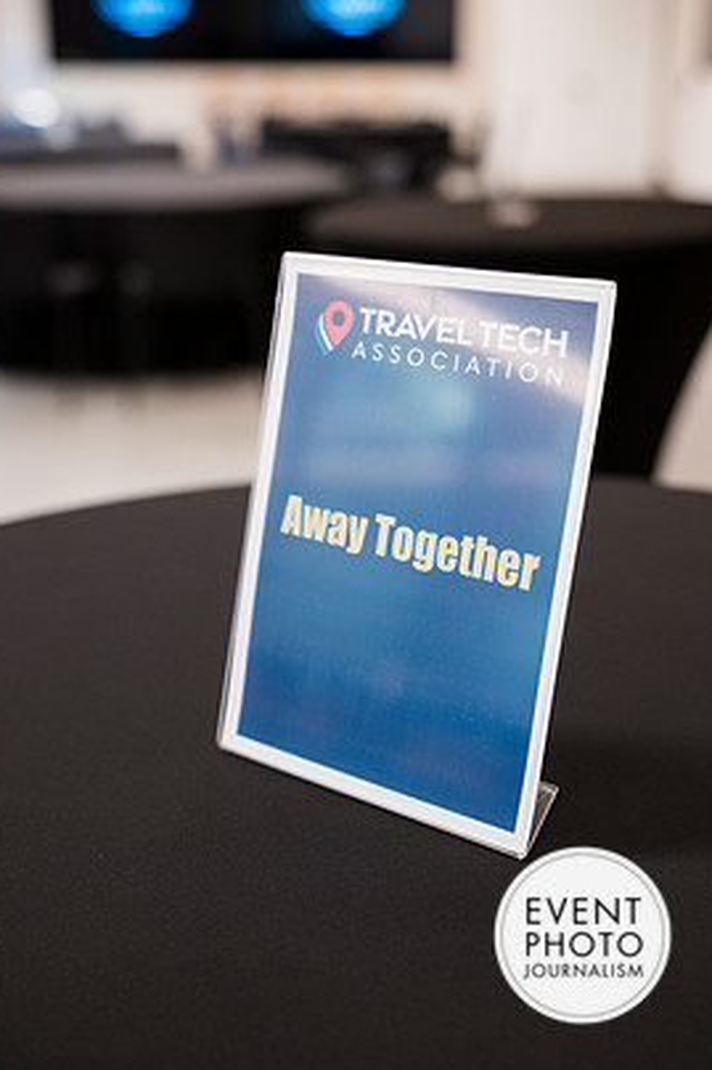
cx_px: 360
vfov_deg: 49.6
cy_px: 511
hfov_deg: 34.2
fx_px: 1158
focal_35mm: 39
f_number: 3.2
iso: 1400
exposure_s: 1/200
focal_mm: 35
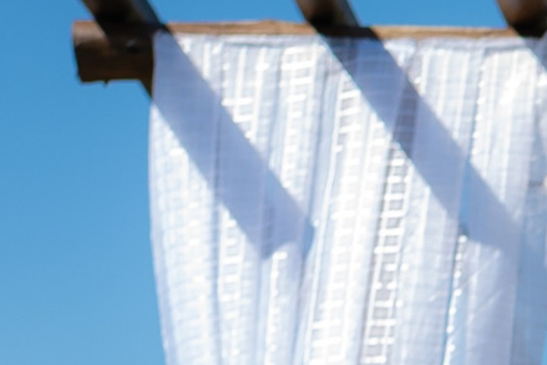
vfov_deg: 6.0
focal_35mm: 226
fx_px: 3435
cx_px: 1241
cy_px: 696
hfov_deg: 8.4
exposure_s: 1/800
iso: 64
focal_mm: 35
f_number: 3.5
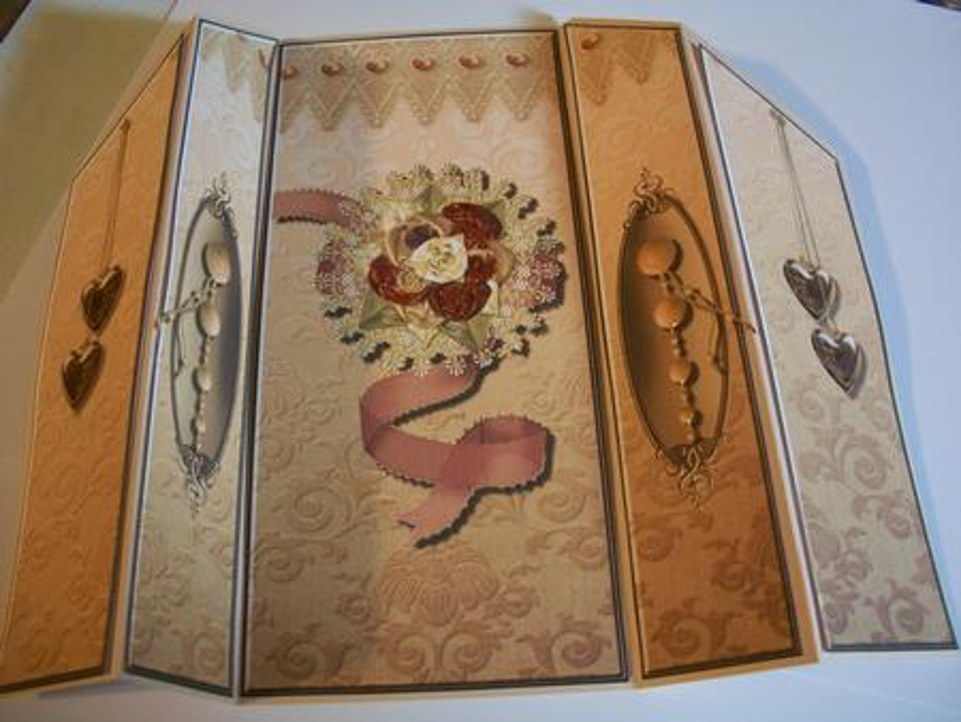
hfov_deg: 52.6
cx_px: 480
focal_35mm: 35
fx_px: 972
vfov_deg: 40.7
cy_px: 361
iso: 160
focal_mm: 6.3
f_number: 3.1
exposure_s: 1/15
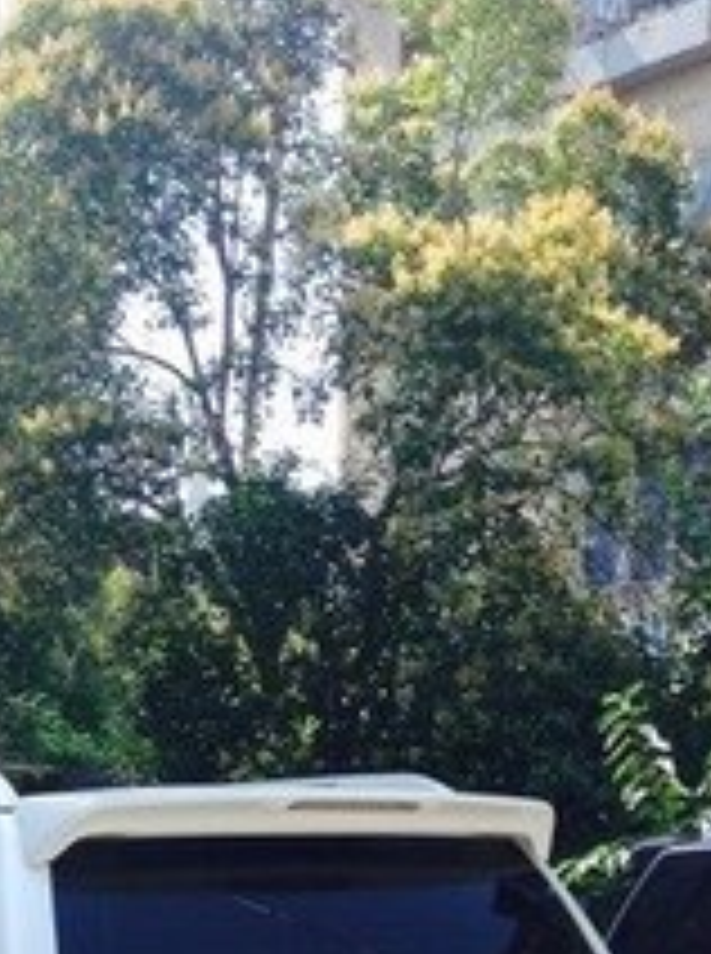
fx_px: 2255
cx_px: 58
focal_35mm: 82
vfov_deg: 22.3
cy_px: 1107
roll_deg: +0.4
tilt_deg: -5.0
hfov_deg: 17.6
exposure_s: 1/630
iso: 50
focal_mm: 4.28
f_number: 2.4
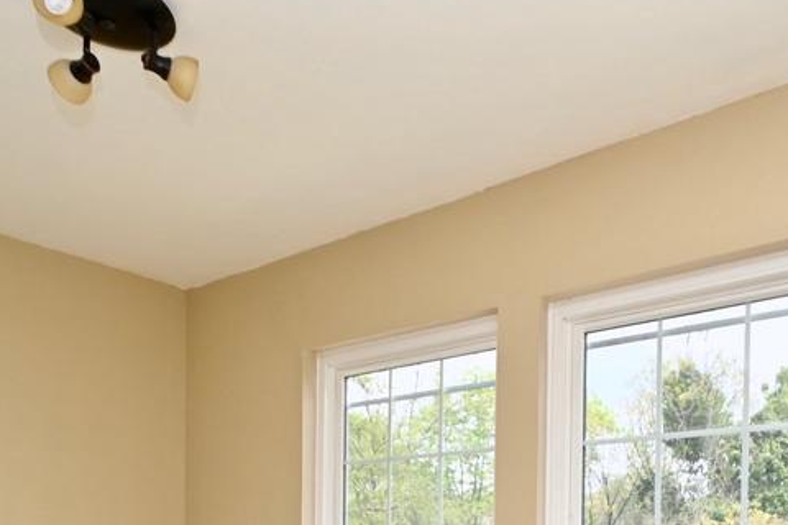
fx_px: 700
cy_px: 539
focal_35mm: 32
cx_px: 496
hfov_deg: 57.9
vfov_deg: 36.5
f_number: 7.1
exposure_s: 1/160
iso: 320
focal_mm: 10
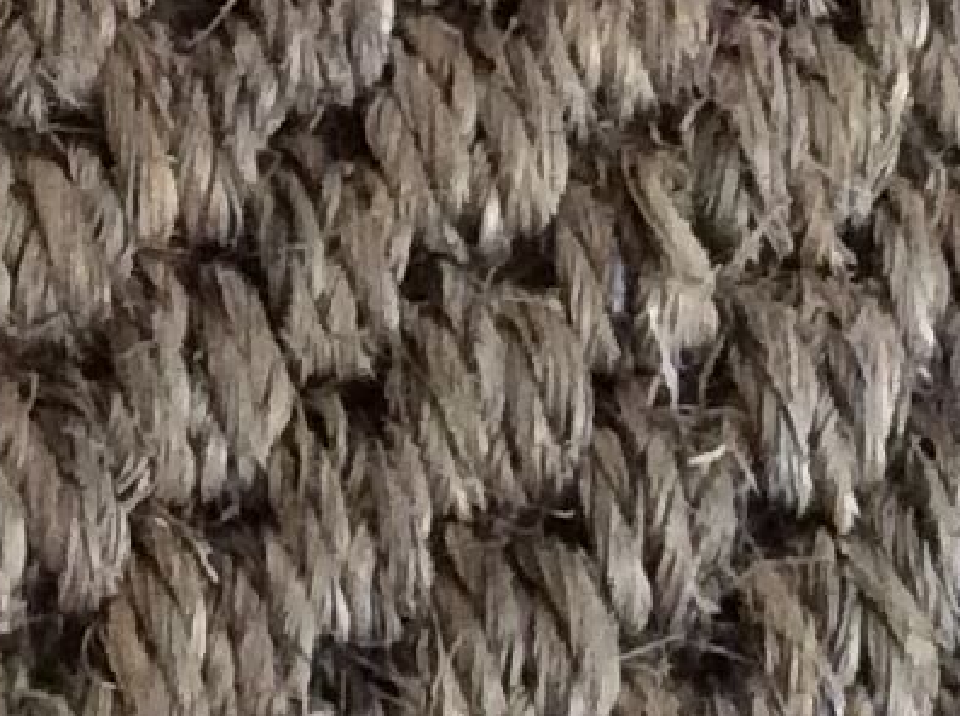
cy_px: -63
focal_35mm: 209
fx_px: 5784
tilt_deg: -69.1
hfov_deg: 9.3
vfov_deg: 7.0
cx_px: -230
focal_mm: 3.3
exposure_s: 1/25
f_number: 2.4
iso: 250
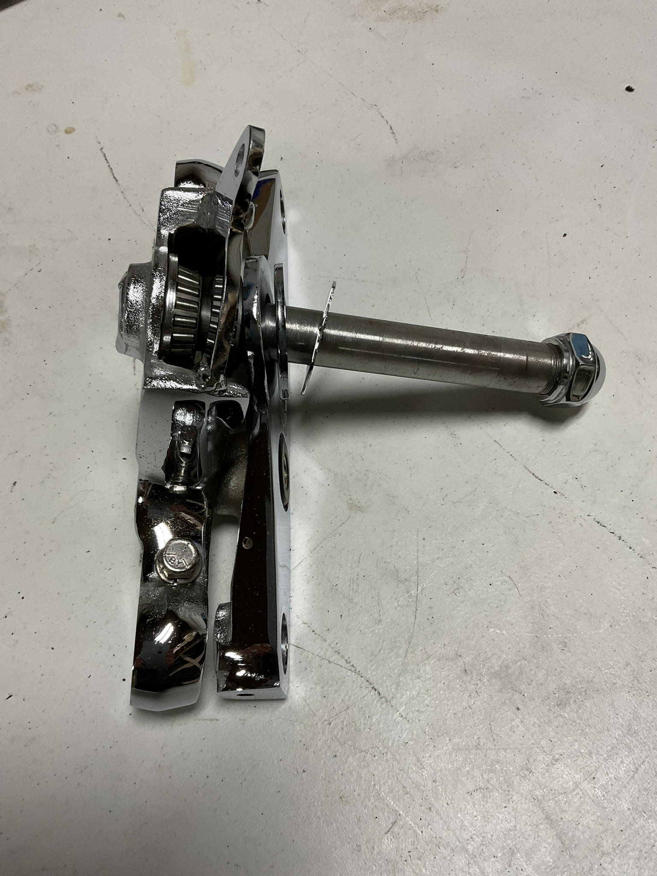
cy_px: 438
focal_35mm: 29
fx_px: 734
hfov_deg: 48.2
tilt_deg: -63.0
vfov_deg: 61.7
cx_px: 328
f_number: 1.8
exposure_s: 1/60
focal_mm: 3
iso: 50
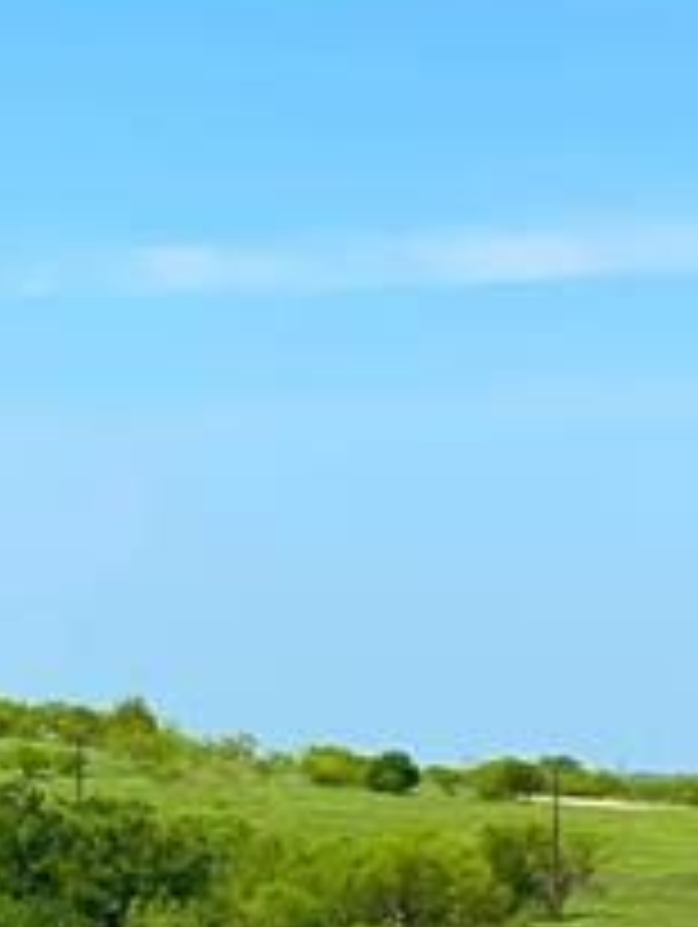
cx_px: -1022
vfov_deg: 7.6
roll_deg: -2.3
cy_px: 801
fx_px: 6922
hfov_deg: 5.6
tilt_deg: -1.1
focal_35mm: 258
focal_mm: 6
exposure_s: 1/1916
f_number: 2
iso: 20
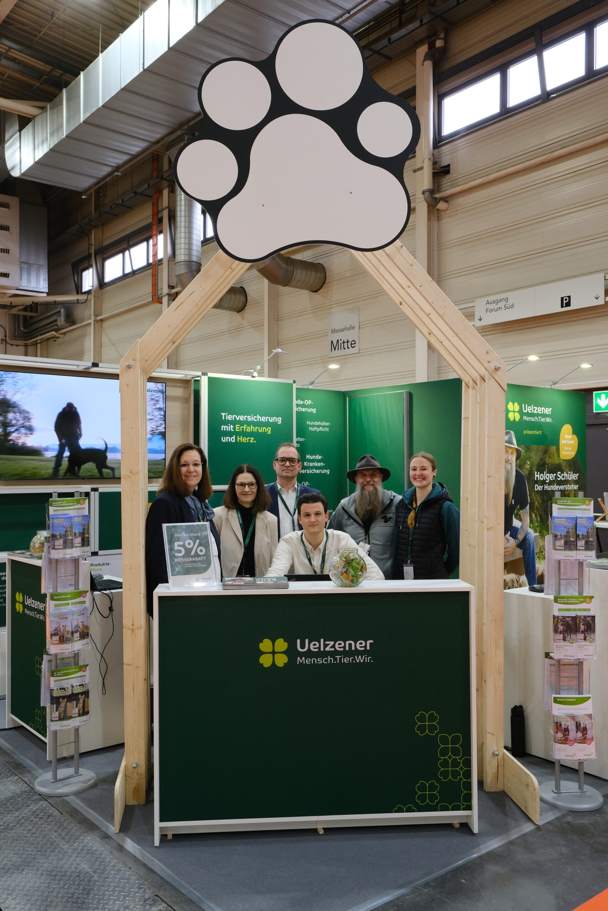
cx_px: 304
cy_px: 456
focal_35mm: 29
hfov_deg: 45.0
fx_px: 735
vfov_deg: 63.7
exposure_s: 1/30
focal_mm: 19.6
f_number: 5.6
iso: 1250
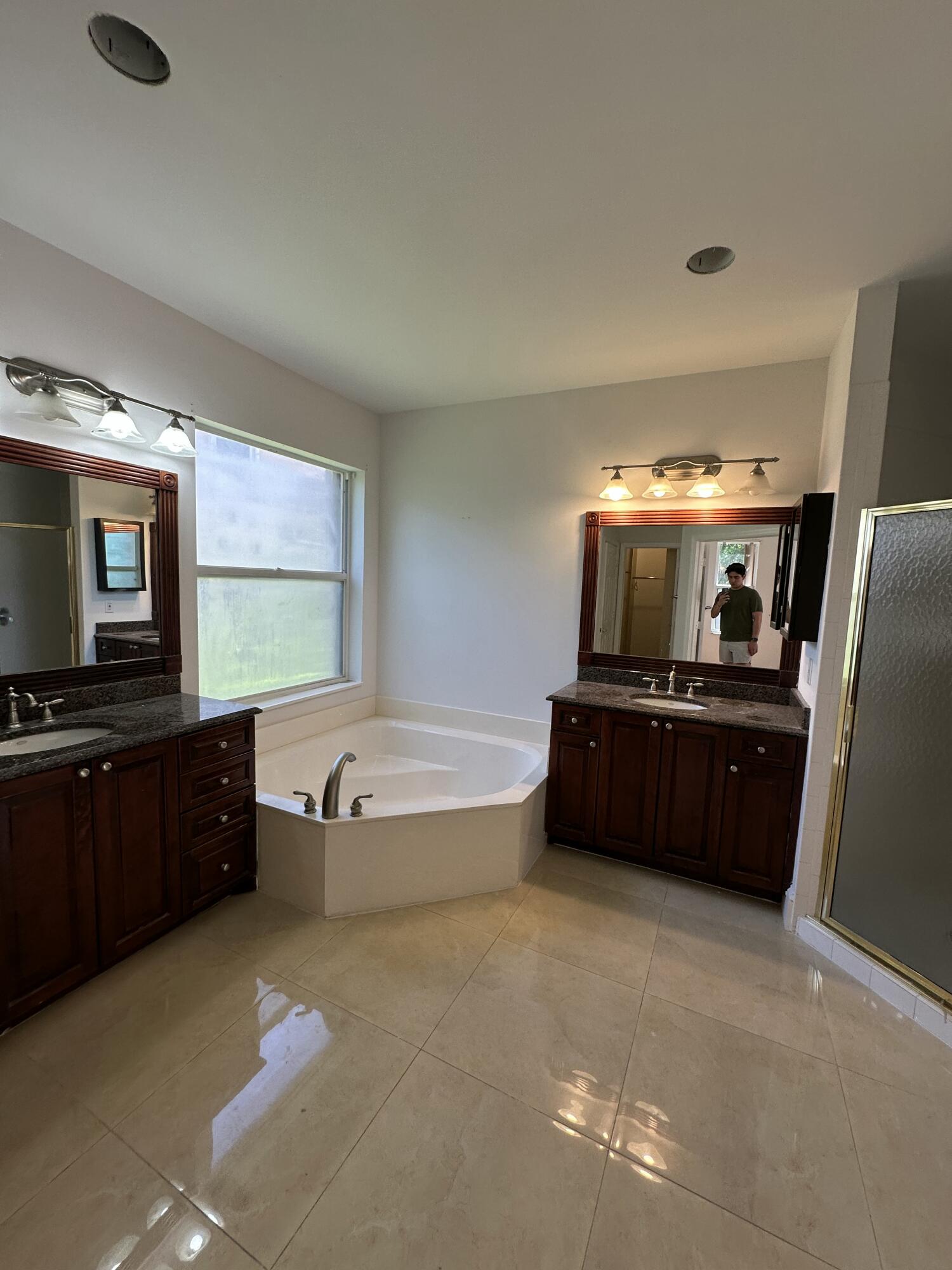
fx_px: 513
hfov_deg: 85.7
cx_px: 476
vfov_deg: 102.1
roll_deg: -1.1
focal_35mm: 14
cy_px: 635
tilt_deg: -4.5
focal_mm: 2.22
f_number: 2.2
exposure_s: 1/120
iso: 64
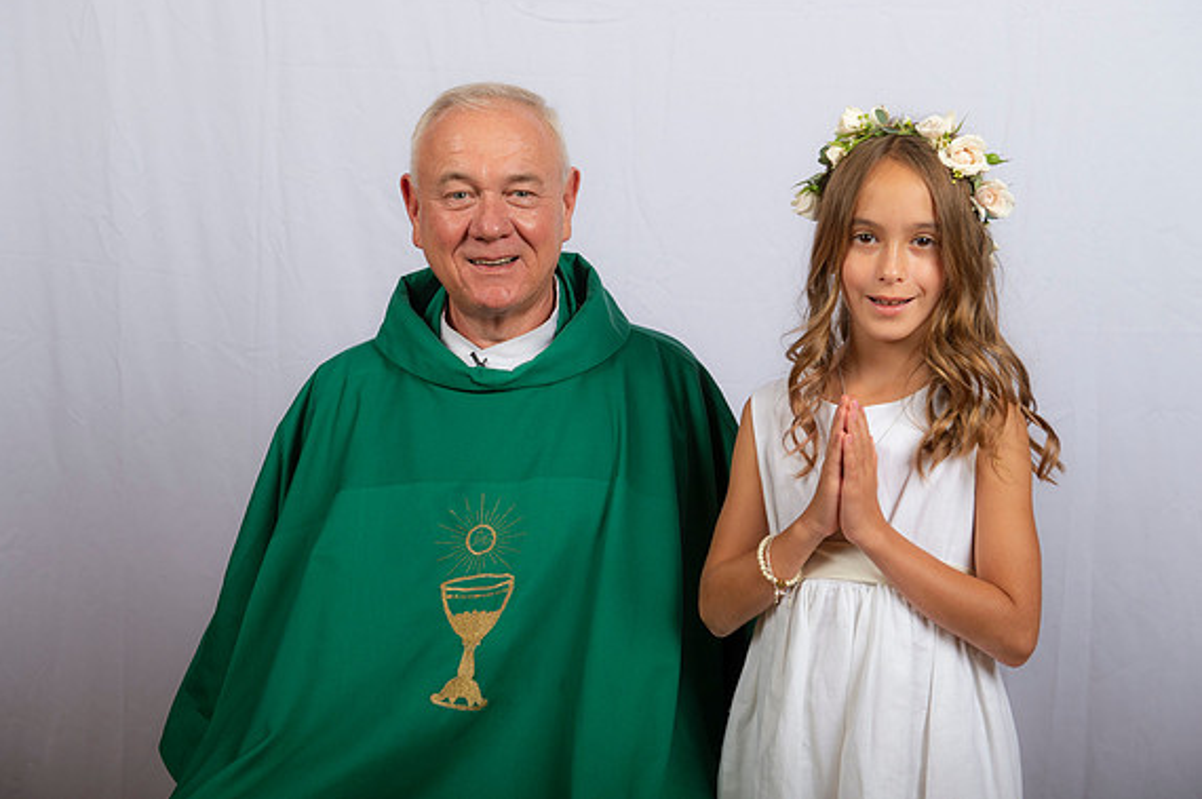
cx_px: 593
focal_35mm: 59
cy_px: 394
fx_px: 1968
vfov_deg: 23.0
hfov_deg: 34.0
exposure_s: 1/200
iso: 320
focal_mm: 58
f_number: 8
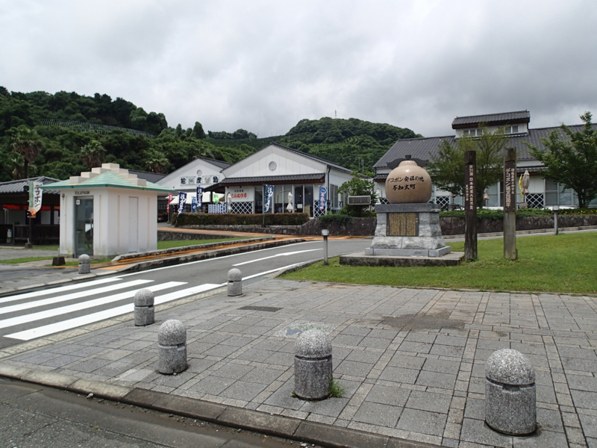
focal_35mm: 25
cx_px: 298
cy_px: 224
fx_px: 431
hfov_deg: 69.4
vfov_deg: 54.9
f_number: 8
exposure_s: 1/400
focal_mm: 4.5
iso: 100
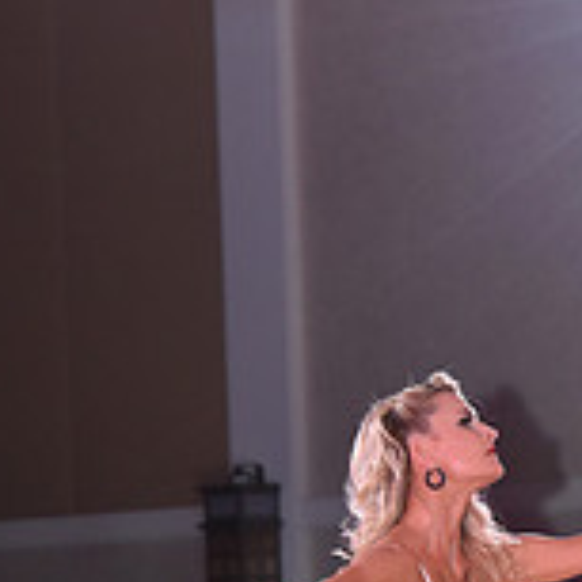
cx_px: 378
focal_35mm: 328
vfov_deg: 5.3
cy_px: 947
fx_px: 6239
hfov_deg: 5.3
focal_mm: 102
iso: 1600
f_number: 4.5
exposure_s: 1/250
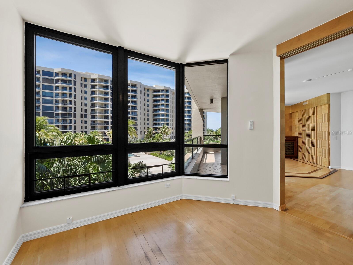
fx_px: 143
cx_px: 176
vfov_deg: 85.7
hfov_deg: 102.0
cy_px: 132
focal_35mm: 14
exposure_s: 1/15
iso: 400
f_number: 10
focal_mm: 7
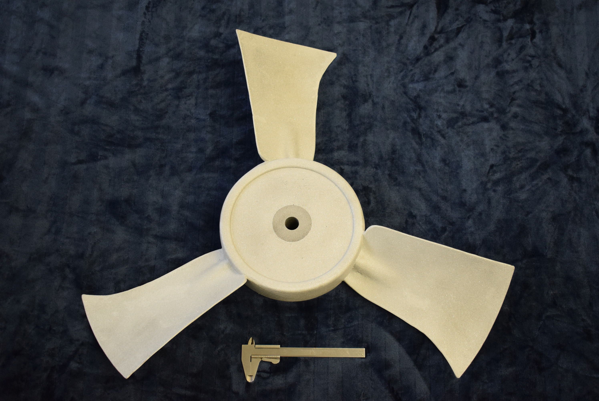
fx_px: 949
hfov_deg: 35.0
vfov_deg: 23.8
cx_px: 300
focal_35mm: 57
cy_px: 200
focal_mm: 38
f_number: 4.8
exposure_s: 1/60
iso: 1800
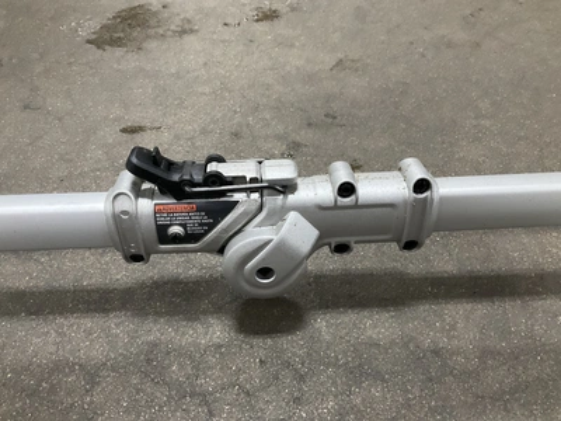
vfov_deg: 48.2
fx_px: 470
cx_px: 280
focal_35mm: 29
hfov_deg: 61.7
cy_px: 210
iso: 250
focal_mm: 3
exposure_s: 1/40
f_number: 1.8
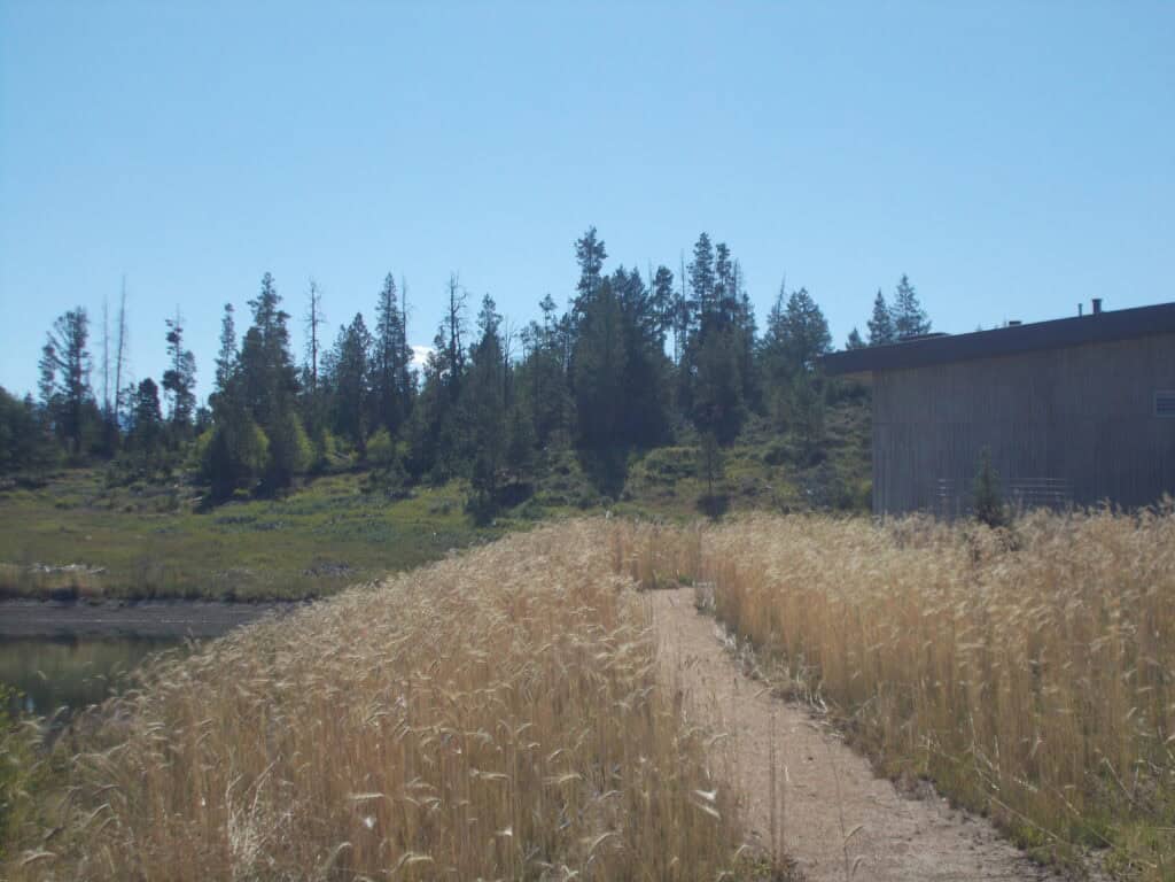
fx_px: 1969
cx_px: 588
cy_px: 441
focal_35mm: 58
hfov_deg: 33.2
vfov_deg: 25.2
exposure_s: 1/125
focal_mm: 10.3
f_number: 12.3
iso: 80
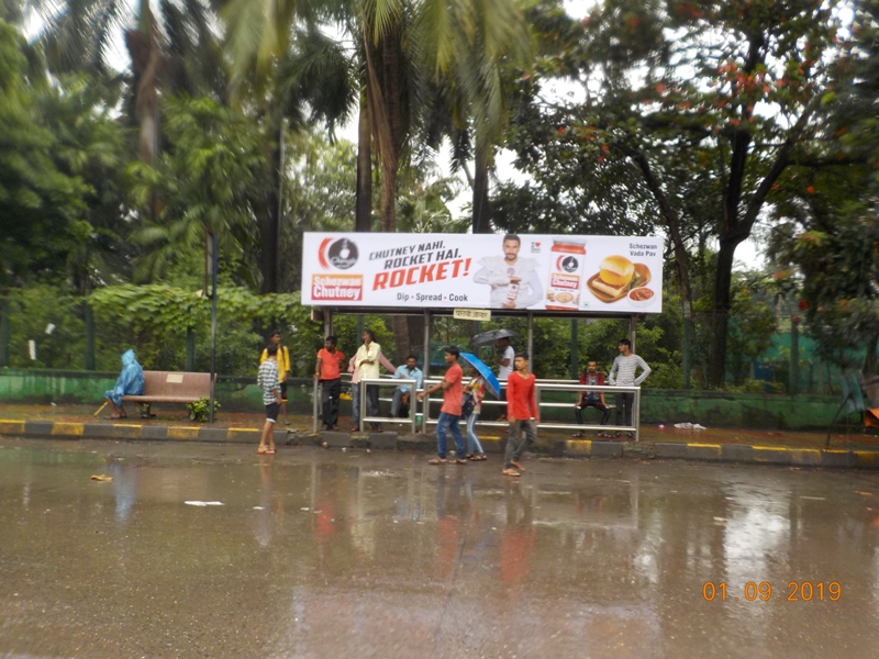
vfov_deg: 46.8
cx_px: 440
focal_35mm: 30
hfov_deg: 60.0
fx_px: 762
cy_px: 330
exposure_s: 1/100
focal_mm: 4.1
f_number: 3.3
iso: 125
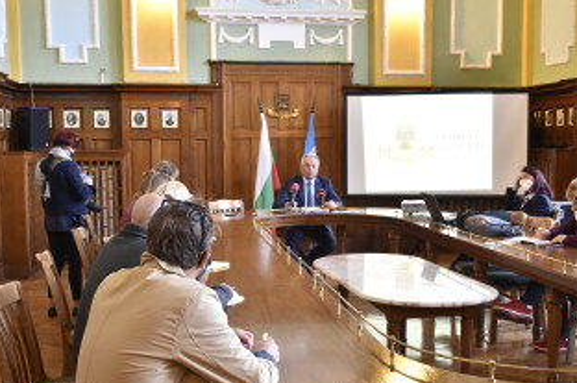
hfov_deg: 39.6
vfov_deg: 26.9
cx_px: 333
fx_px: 800
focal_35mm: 50
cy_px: 213
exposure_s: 1/40
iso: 1250
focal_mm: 26
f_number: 4
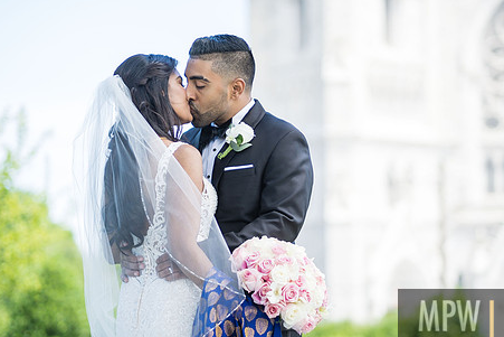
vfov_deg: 12.7
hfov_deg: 18.9
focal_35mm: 108
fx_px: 1512
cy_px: 143
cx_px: 274
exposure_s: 1/2000
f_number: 1.2
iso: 160
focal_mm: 56
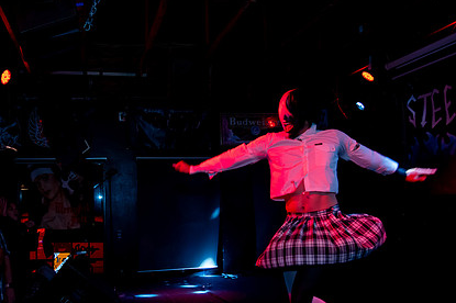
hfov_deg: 52.7
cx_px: 177
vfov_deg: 36.7
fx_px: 456
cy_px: 174
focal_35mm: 36
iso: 5000
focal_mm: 24
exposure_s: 1/200
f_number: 4
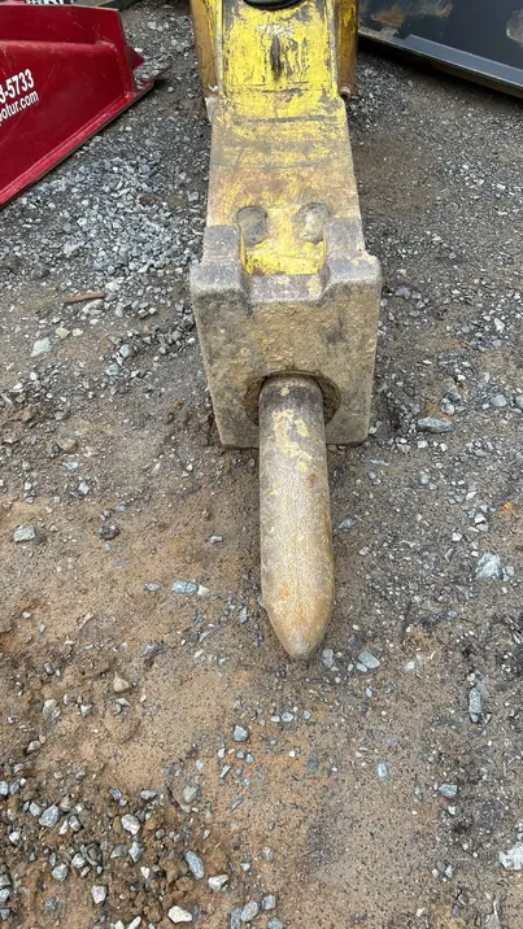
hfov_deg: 40.2
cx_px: 284
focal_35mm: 29
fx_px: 715
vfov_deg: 66.1
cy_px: 457
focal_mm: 5.7
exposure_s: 1/516
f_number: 1.5
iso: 50
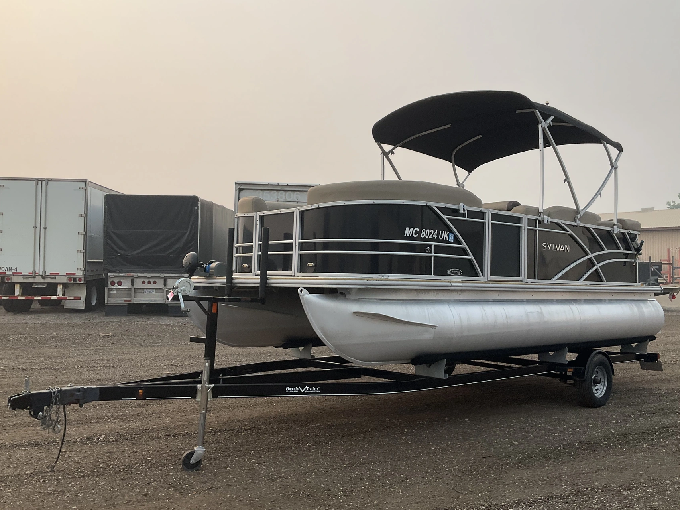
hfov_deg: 53.9
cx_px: 368
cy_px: 241
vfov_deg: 41.8
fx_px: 668
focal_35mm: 34
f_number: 1.8
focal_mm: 3
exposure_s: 1/1451
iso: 25
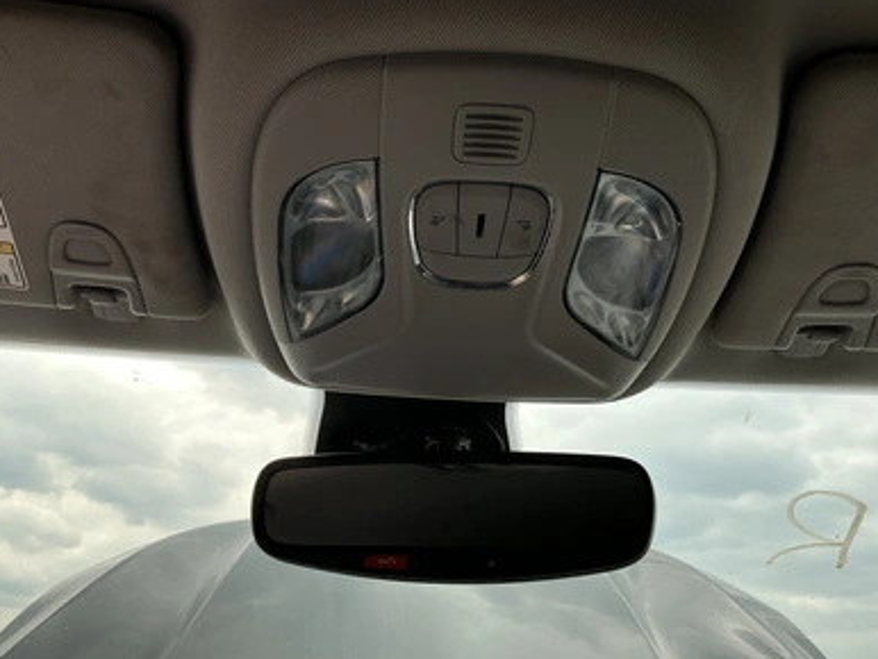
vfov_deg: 48.3
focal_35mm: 29
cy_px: 332
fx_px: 736
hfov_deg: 61.6
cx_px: 432
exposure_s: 1/253
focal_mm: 3
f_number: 1.8
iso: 25
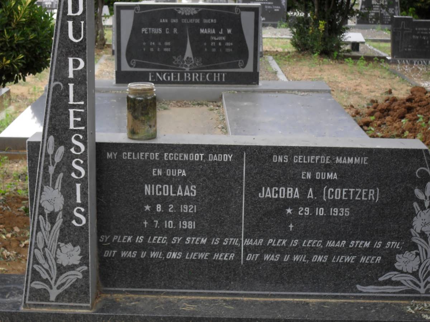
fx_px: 820
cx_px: 215
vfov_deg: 22.3
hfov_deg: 29.4
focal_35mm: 66
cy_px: 161
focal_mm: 11.7
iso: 100
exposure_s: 1/60
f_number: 4.6
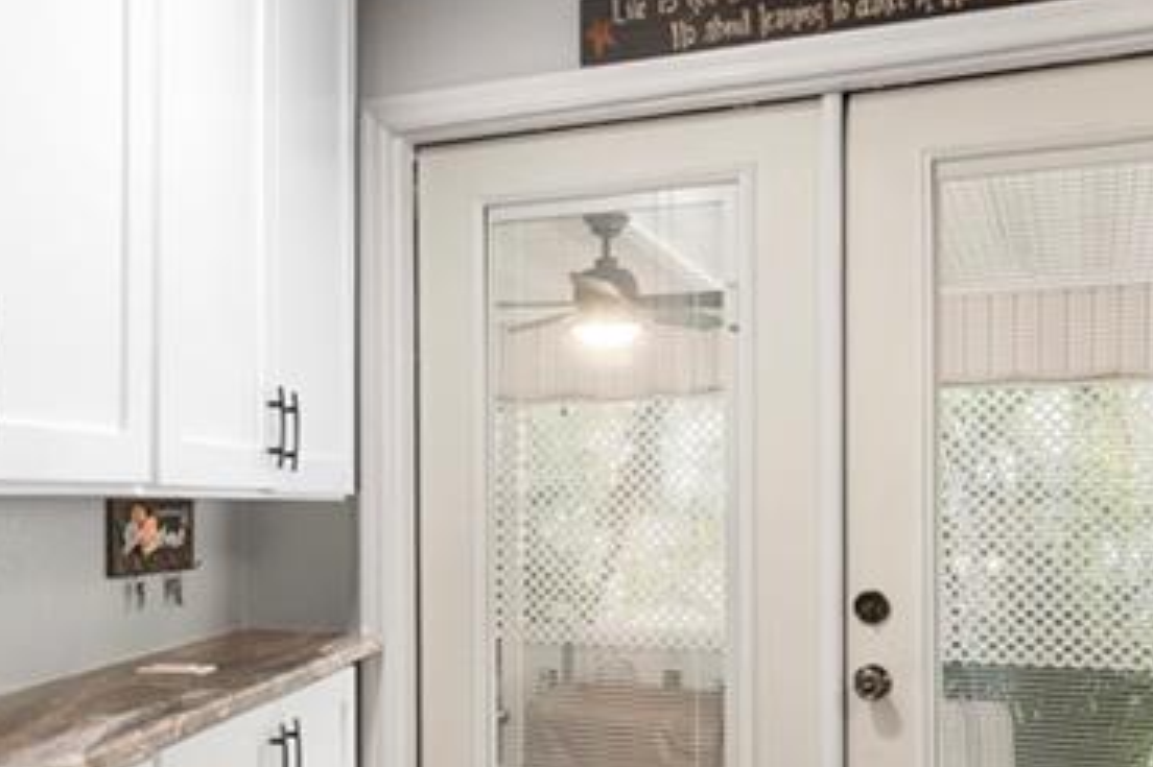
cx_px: 533
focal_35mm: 39
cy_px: 535
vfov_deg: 33.7
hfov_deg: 49.5
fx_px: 1248
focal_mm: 14
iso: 450
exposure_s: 1/15
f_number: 4
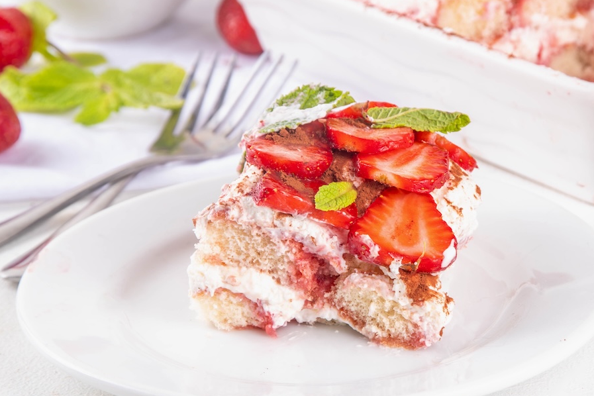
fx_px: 2739
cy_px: 146
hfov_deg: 12.4
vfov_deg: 8.3
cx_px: 392
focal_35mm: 166
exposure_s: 1/160
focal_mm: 105
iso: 100
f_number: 18
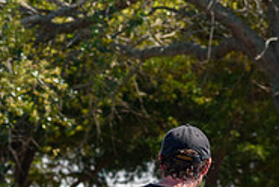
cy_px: 277
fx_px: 4370
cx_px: 44
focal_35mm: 563
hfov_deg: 3.7
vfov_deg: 2.4
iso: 200
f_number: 7.1
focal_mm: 120
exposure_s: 1/800
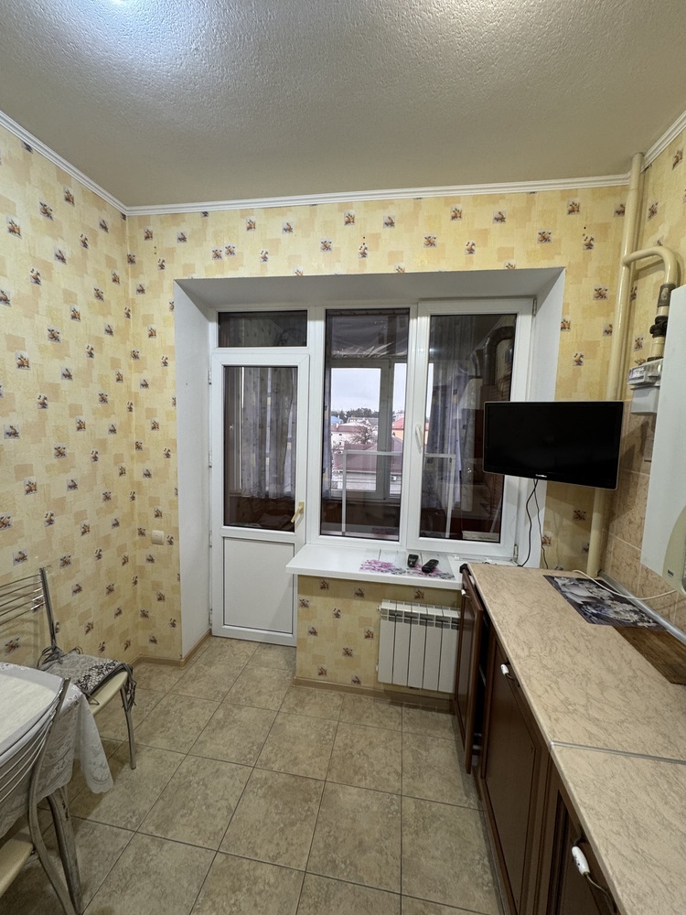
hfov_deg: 85.7
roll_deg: -1.2
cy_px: 458
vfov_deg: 102.1
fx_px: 370
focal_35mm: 14
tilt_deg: -5.9
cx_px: 343
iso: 160
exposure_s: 1/50
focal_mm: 2.22
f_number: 2.2
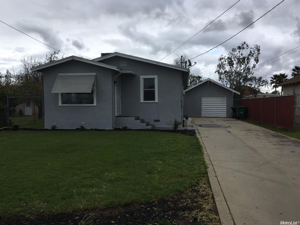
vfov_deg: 48.2
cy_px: 112
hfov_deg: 61.7
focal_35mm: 29
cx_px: 150
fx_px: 251
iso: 25
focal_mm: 4.15
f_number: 2.2
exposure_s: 1/1148
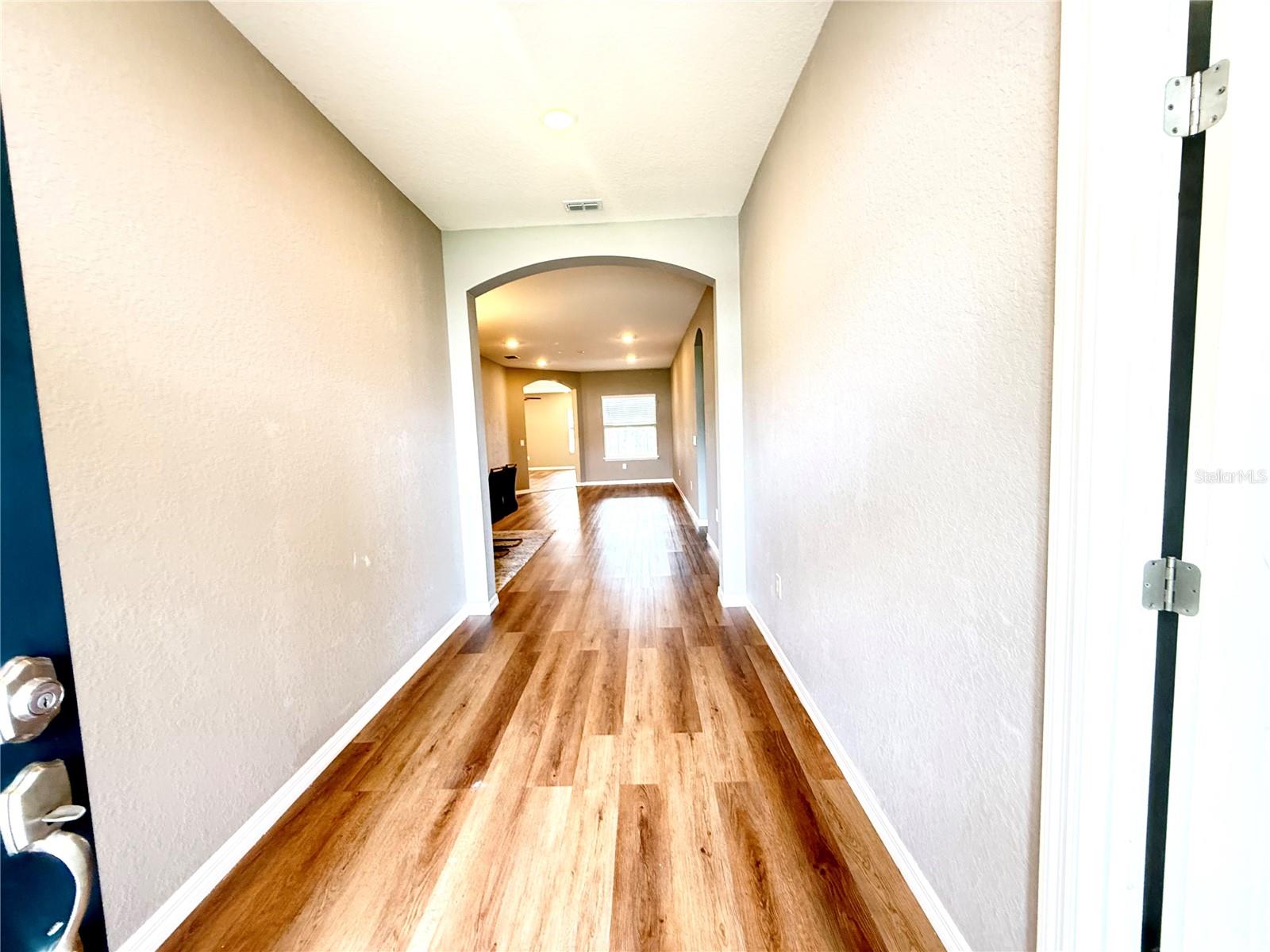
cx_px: 635
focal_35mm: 14
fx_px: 514
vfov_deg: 85.7
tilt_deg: -5.4
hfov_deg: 102.1
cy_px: 476
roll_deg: +2.2
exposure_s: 1/60
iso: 320
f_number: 2.2
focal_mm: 2.22
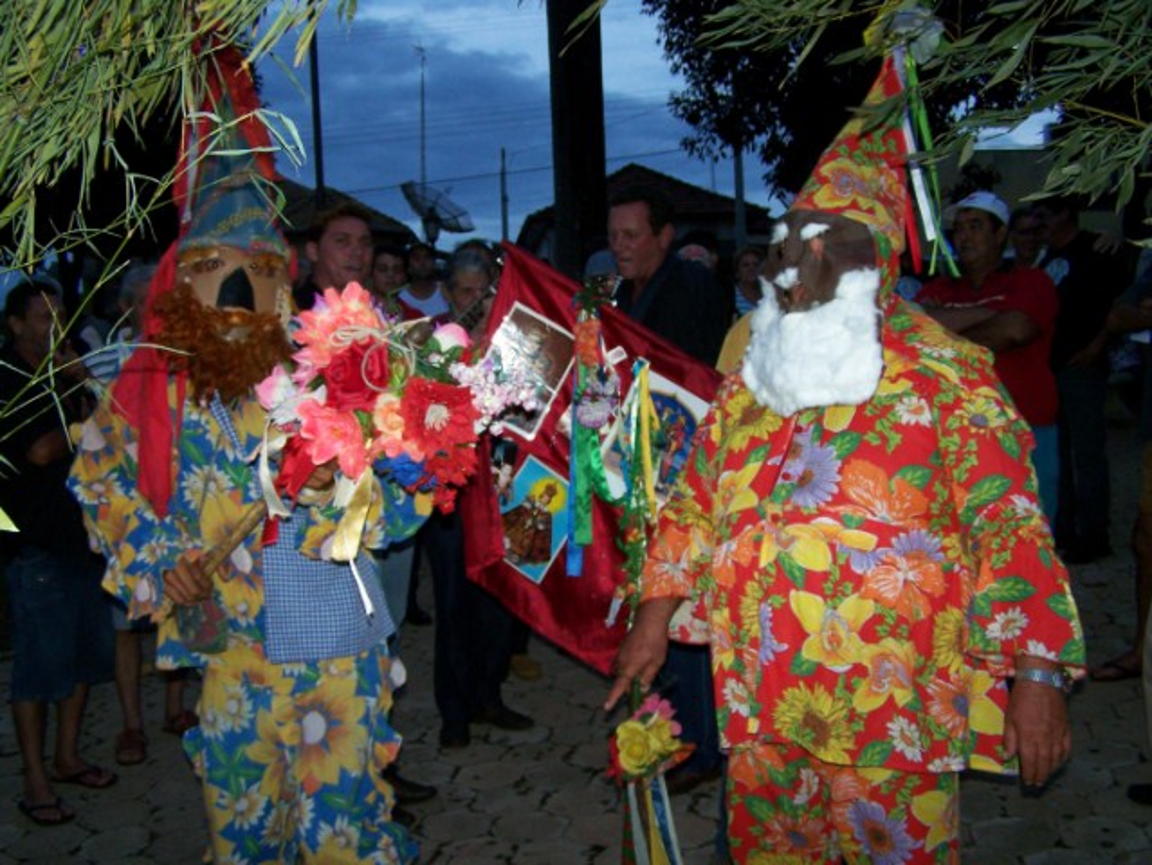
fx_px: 1265
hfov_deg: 49.0
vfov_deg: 37.8
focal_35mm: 38
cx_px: 576
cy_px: 432
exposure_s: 1/60
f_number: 2.8
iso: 160
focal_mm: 6.3
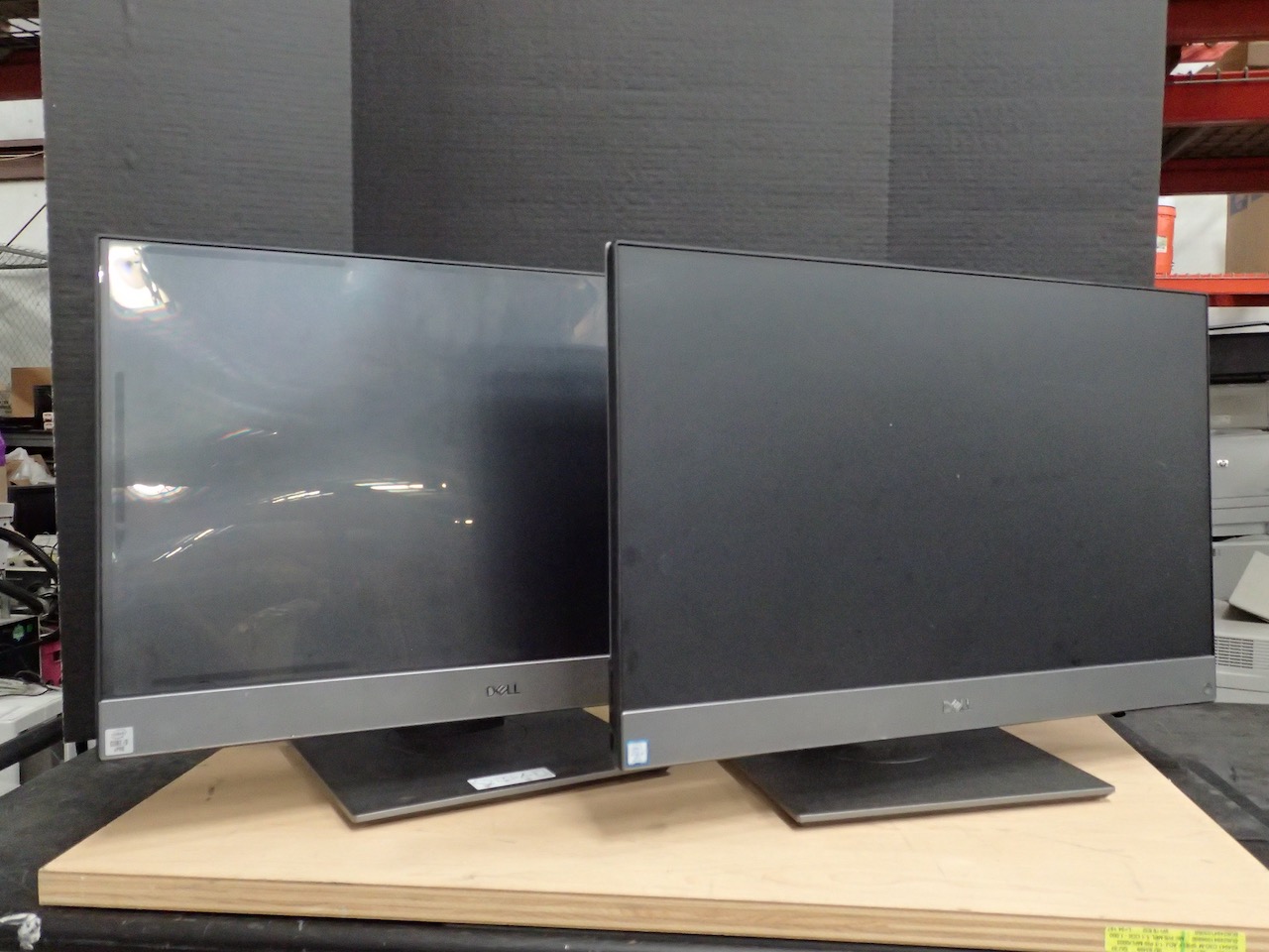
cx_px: 634
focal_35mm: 30
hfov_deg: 60.0
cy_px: 476
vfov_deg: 46.8
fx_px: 1100
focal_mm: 5.5
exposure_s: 1/15
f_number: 3.2
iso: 800
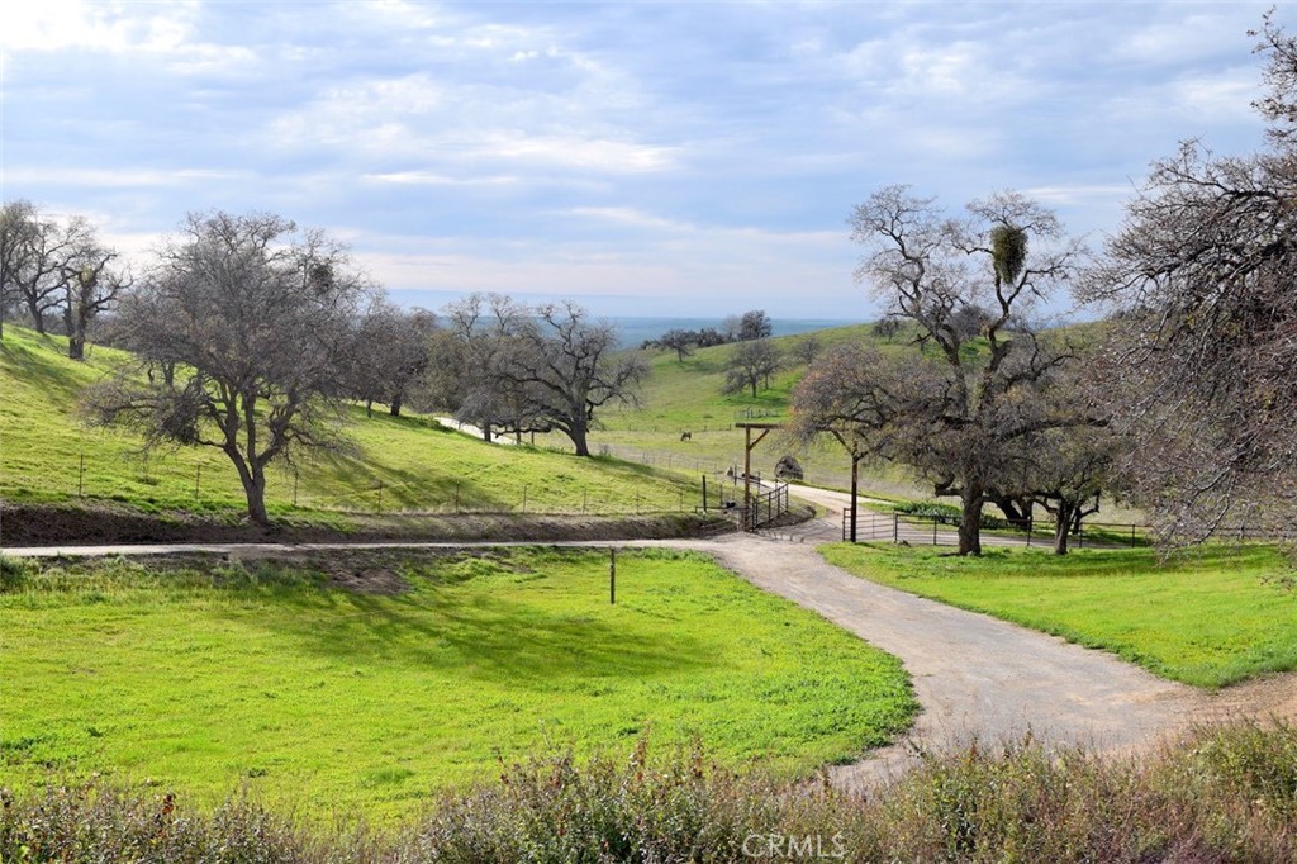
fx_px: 1459
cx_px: 648
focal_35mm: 40
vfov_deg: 33.0
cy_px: 432
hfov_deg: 47.9
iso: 200
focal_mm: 27
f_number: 9
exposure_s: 1/320
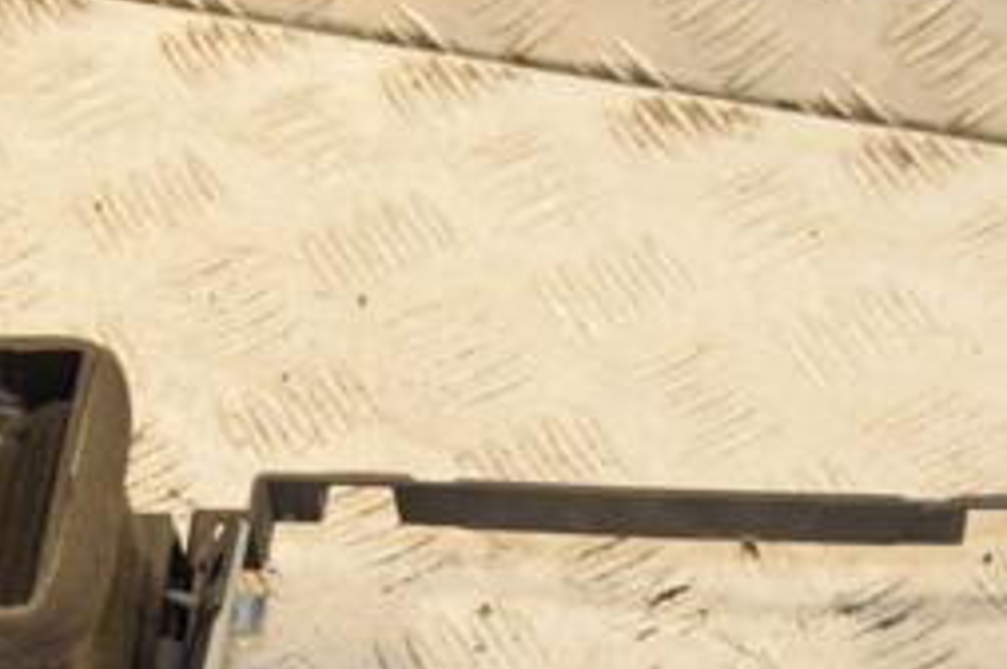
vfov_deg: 11.8
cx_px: 585
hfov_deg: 18.0
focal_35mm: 114
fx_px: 3185
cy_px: 769
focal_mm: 32
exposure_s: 1/200
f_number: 5.6
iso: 800
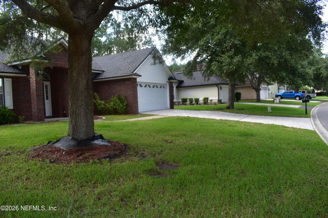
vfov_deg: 47.9
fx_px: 246
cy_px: 109
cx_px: 164
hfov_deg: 67.4
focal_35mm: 27
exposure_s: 1/60
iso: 100
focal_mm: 18
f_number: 6.3
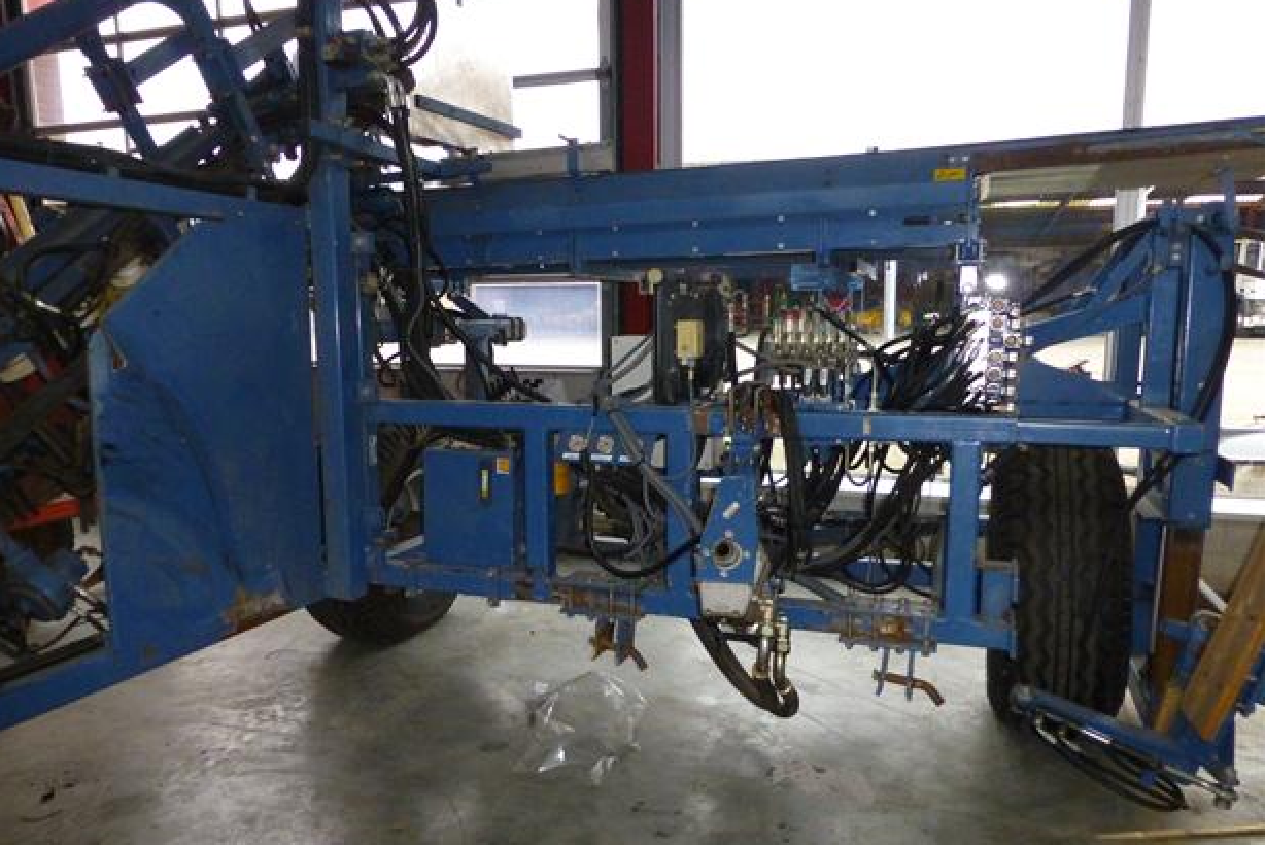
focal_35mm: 26
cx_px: 608
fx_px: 914
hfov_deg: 69.3
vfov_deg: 49.5
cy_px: 466
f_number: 3.3
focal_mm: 4.3
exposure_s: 1/60
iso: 800
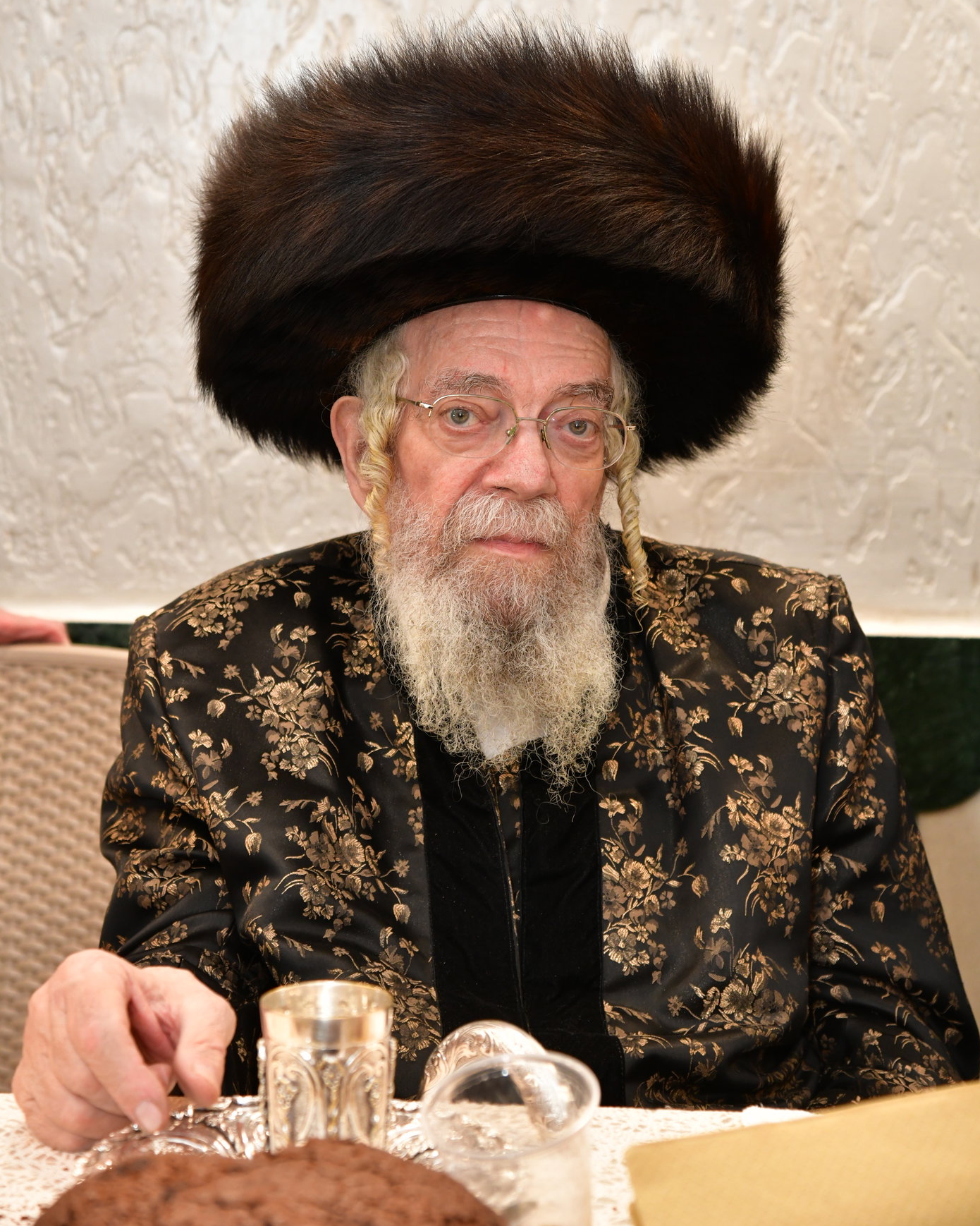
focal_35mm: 93
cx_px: 489
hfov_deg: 16.5
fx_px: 3372
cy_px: 541
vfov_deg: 20.6
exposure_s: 1/100
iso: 1600
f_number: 5.6
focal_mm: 82
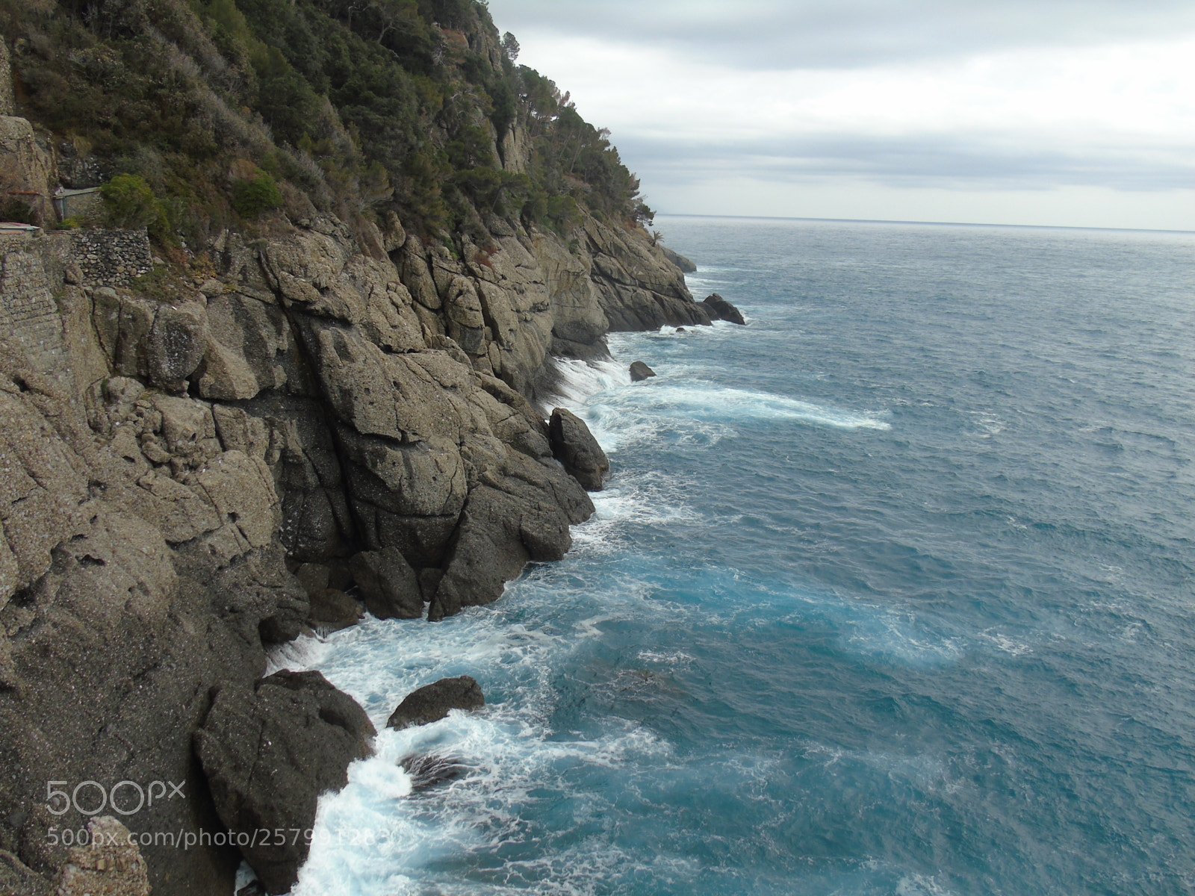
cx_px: 598
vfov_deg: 48.2
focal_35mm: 29
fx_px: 1001
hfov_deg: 61.7
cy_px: 448
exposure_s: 1/400
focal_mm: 5.2
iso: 80
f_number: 3.6
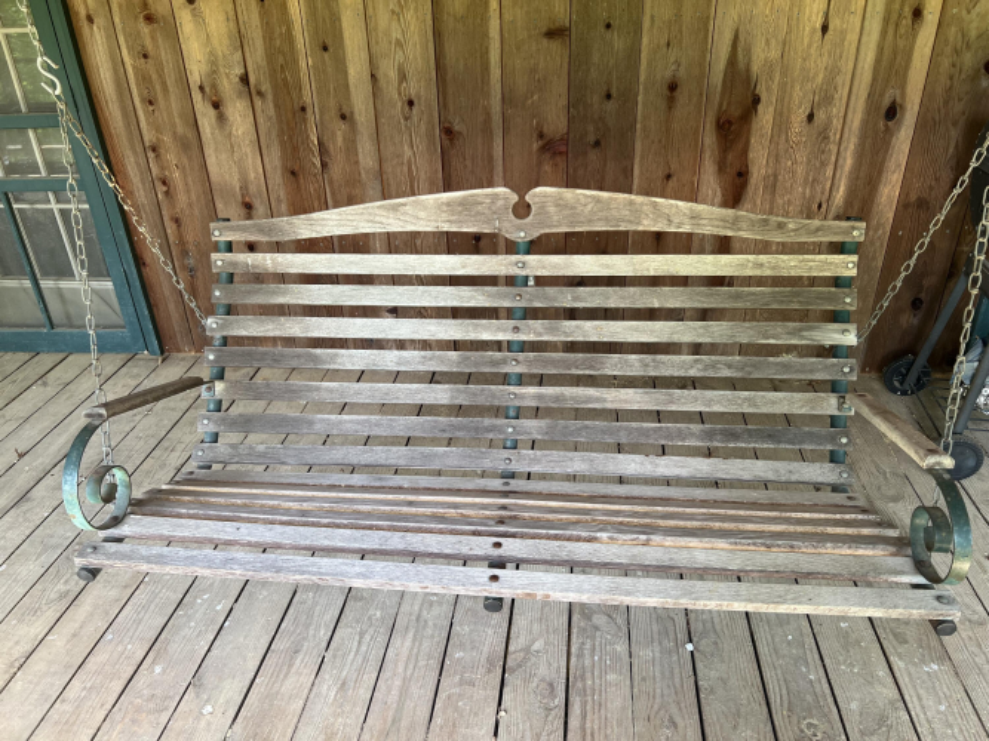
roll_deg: +3.0
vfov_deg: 53.0
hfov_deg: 67.3
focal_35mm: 26
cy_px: 370
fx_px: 743
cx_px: 494
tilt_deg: -28.5
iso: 64
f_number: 1.5
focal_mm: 5.7
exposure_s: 1/121
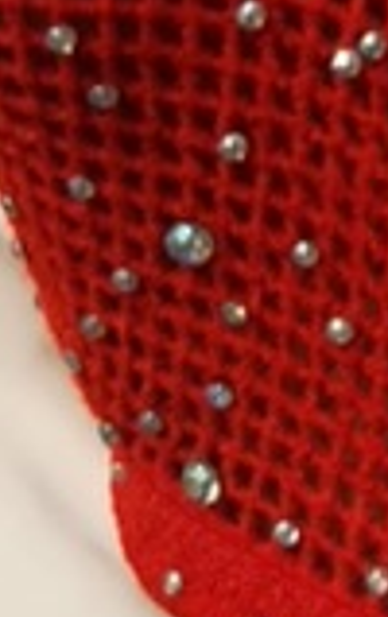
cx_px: 989
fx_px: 2981
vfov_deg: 10.8
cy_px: -629
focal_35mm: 177
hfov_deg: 7.0
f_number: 1.5
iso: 125
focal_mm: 5.7
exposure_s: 1/100
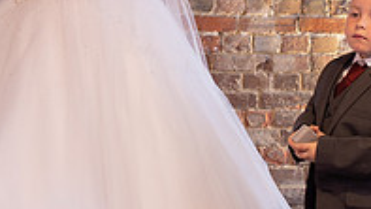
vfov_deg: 8.6
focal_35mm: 140
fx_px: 1378
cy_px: -10
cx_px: 106
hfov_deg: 15.3
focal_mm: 35
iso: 640
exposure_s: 1/100
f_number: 2.5
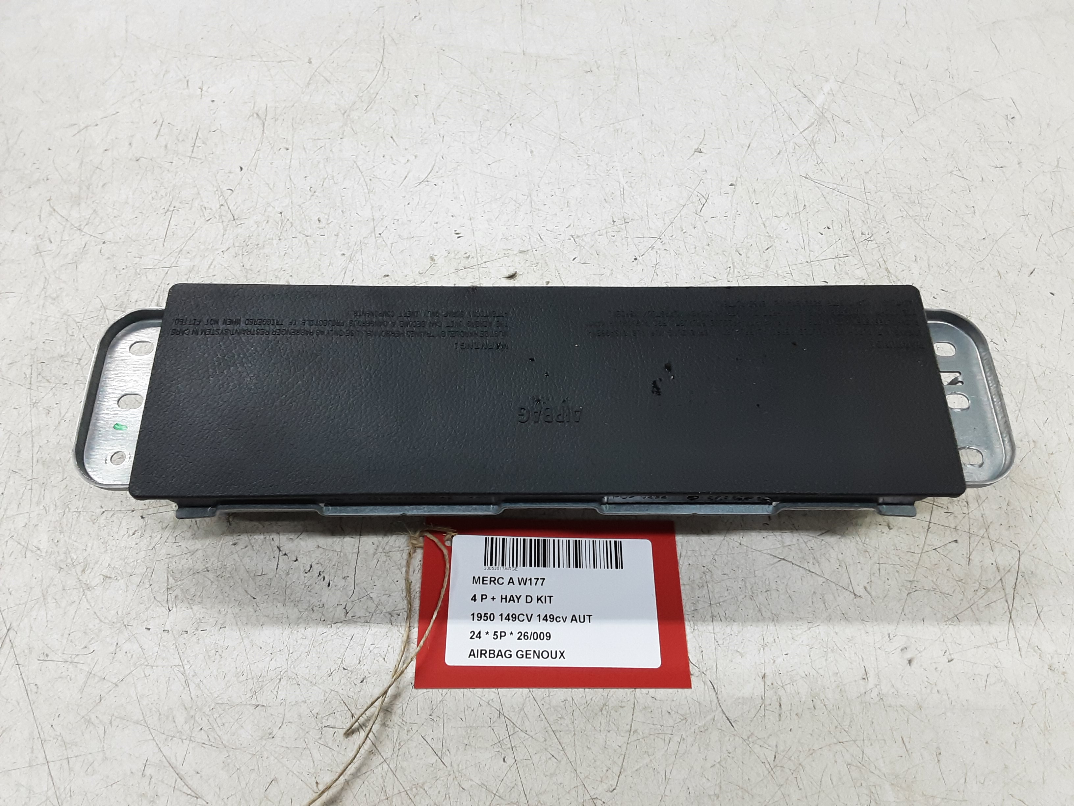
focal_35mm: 27
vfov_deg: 51.4
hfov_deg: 65.3
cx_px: 537
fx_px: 838
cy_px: 403
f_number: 1.9
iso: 125
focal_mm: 2.91
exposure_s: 1/50
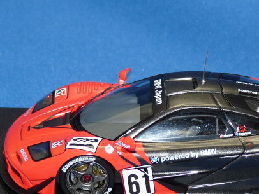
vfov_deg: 10.2
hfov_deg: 13.6
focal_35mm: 145
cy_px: 109
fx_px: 1086
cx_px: 188
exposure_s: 1/30
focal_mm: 9.2
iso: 100
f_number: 3.2
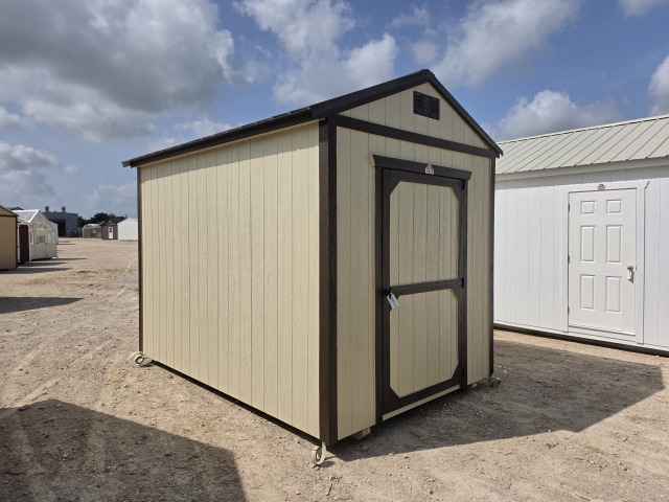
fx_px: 445
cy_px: 251
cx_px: 334
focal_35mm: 23
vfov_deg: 58.9
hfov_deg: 73.9
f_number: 1.4
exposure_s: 1/7939
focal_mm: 6.5
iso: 32
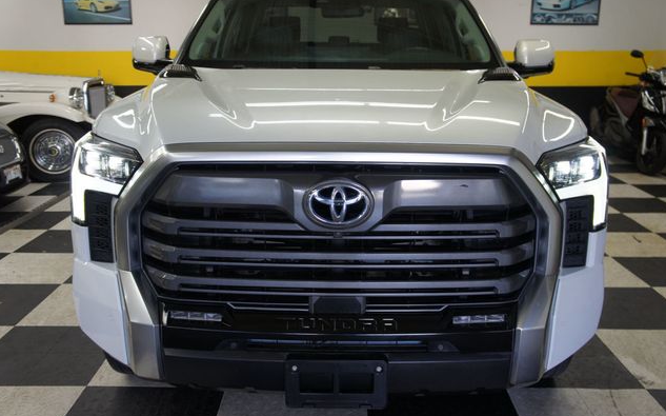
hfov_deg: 56.7
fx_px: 617
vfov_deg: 37.2
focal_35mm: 34
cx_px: 334
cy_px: 200
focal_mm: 22
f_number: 4
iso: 200
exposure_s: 1/40
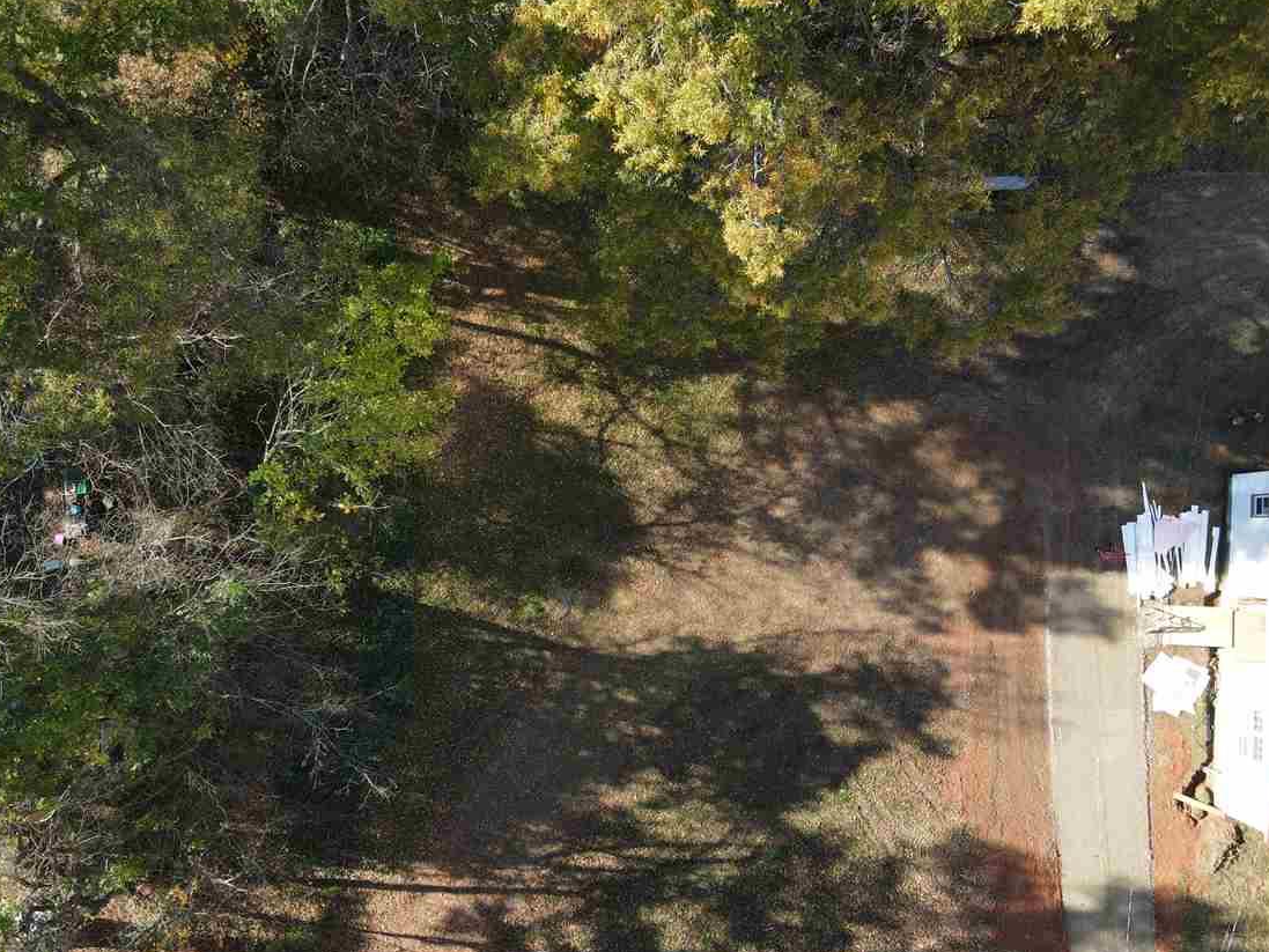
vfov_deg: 49.7
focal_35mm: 28
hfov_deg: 63.4
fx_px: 1027
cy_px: 524
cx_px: 636
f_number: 2.8
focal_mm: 4.5
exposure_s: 1/180
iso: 100
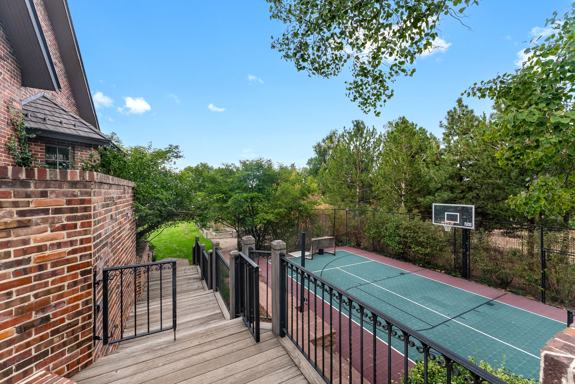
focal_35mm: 14
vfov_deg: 81.3
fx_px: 224
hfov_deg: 104.2
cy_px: 192
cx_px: 288
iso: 400
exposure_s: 1/320
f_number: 7.1
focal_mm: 14
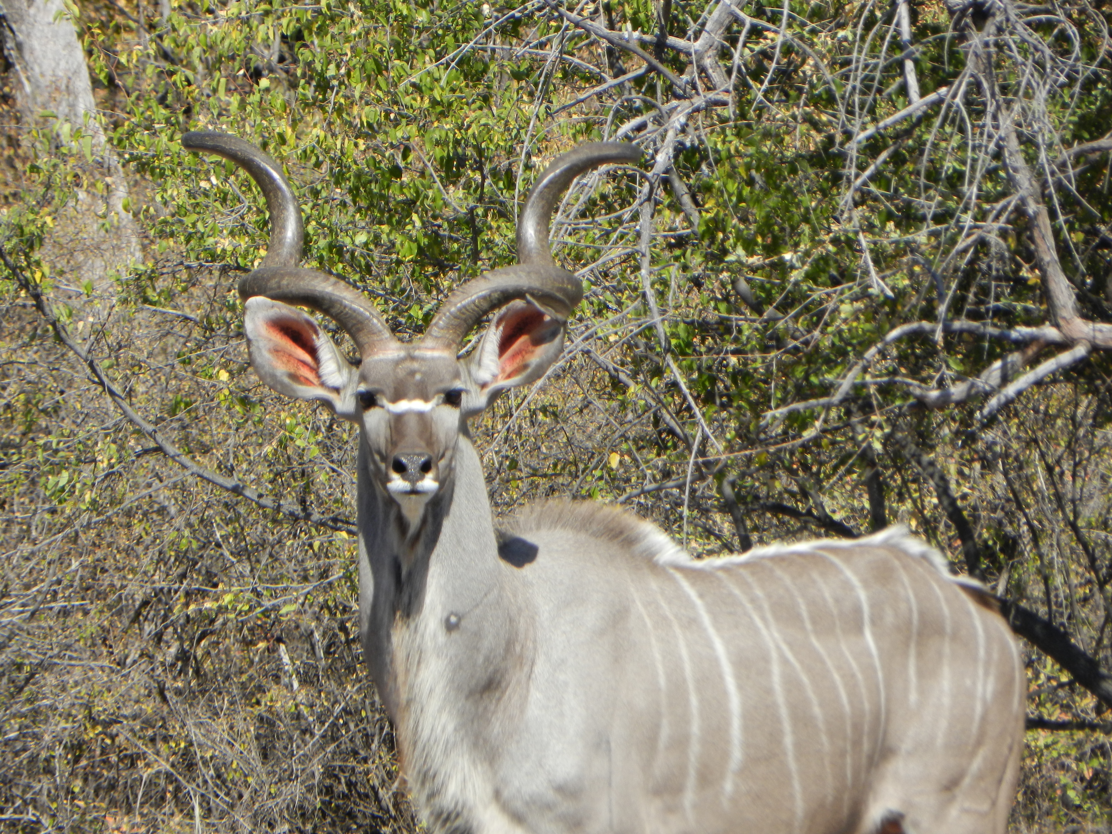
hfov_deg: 3.4
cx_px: 556
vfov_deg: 2.6
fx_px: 18568
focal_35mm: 578
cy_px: 417
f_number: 5.7
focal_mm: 102.8
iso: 160
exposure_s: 1/500
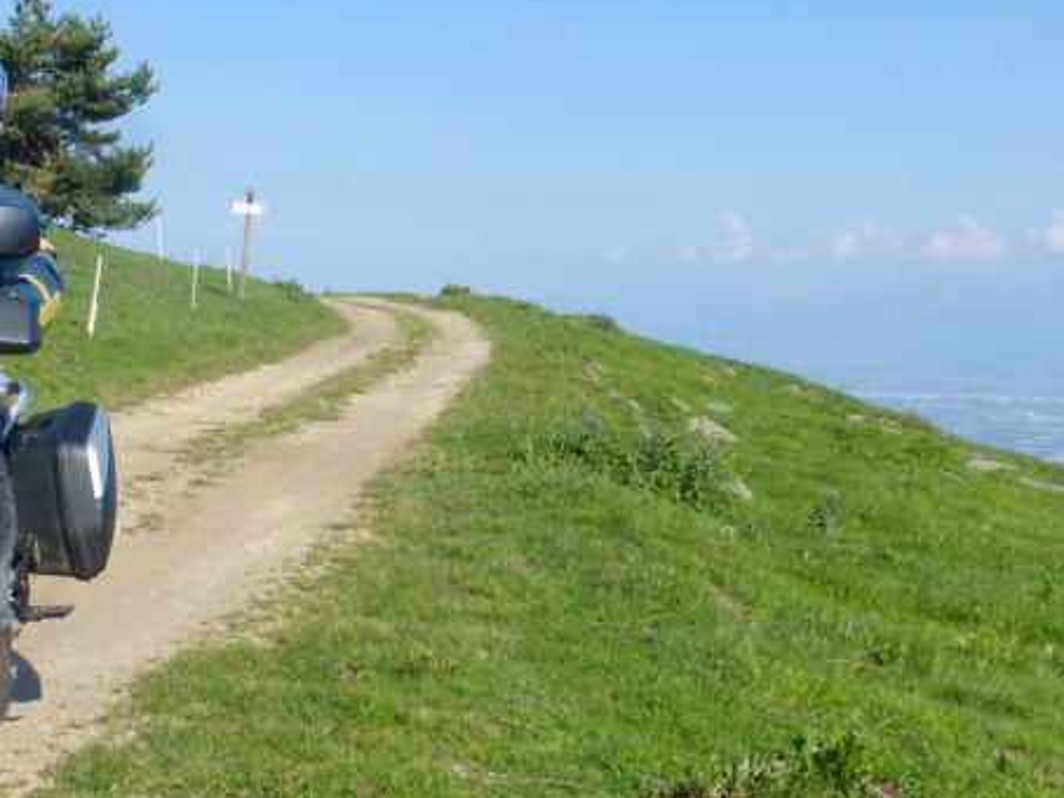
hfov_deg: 26.9
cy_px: 397
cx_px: 132
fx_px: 2152
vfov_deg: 21.0
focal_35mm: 70
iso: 100
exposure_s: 1/1000
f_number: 4
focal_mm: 5.4
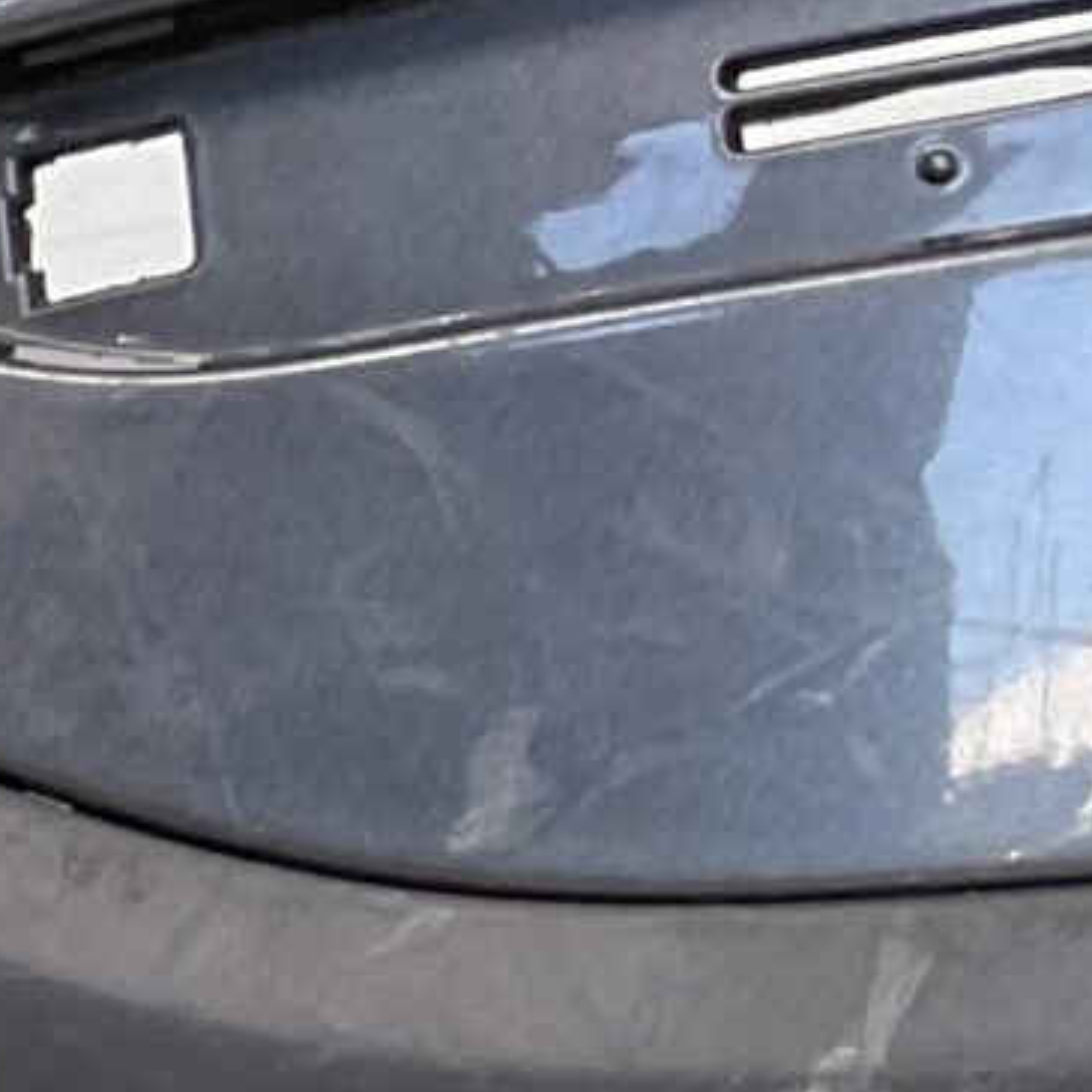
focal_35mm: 180
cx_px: -1981
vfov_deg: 9.4
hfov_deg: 8.4
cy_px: 1765
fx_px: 6424
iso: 32
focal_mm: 3
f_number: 1.8
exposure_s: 1/120
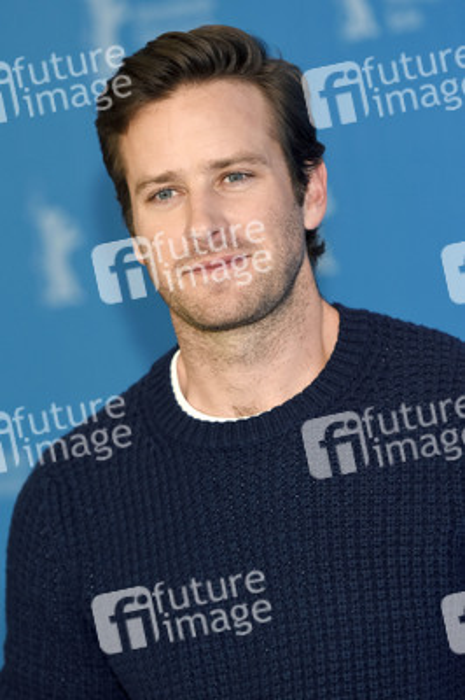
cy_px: 350
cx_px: 232
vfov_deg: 8.6
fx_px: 4658
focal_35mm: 240
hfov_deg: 5.7
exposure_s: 1/320
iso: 640
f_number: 3.5
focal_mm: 160
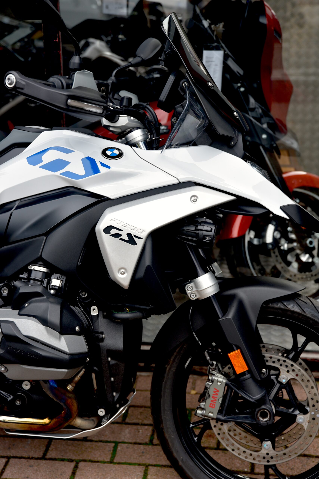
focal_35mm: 62
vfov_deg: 32.4
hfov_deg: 21.9
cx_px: 160
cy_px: 240
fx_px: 823
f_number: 4.5
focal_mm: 62
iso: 200
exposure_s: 1/80
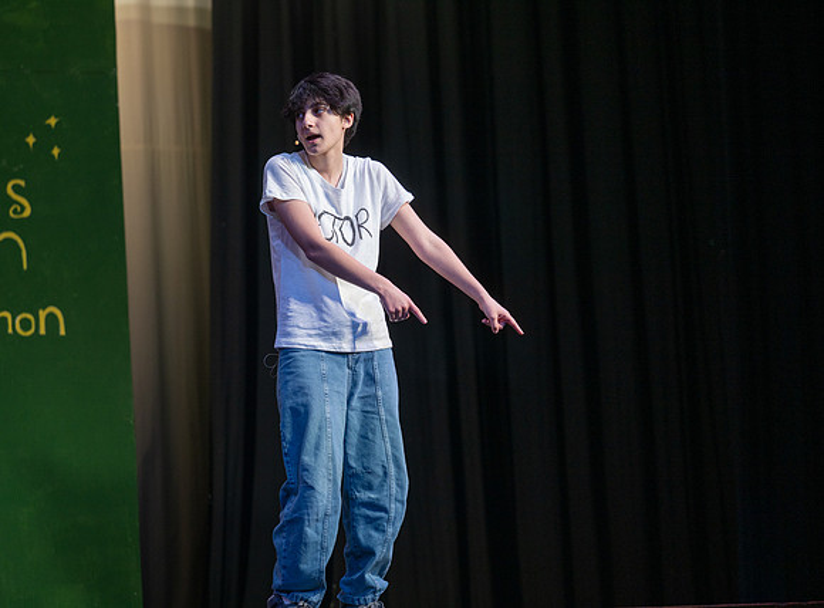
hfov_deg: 12.6
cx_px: 398
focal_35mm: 157
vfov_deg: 9.3
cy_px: 275
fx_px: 3726
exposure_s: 1/320
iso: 450
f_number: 2.8
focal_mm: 130
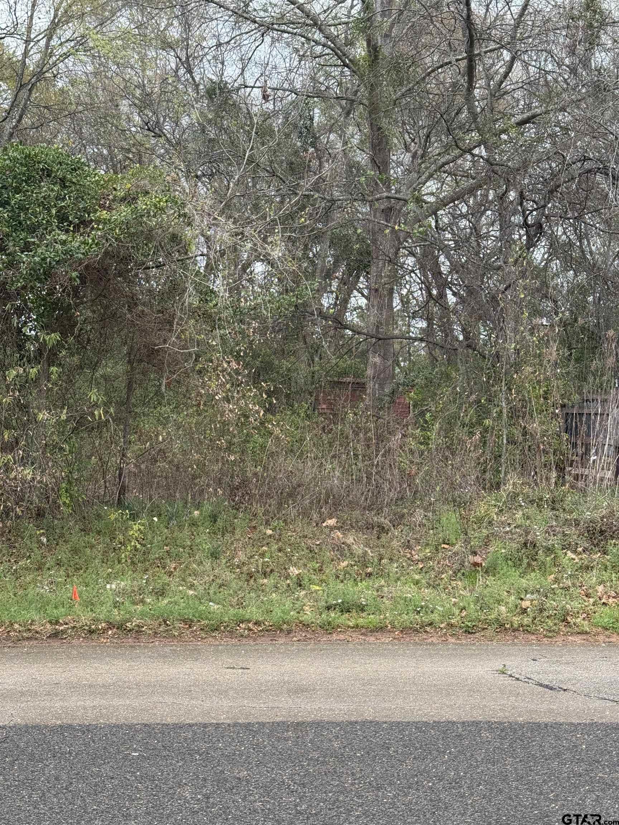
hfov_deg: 30.3
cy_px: 412
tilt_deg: +3.5
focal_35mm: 48
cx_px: 310
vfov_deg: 39.7
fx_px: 1144
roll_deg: -1.0
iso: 80
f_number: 1.78
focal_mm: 6.76
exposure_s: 1/124
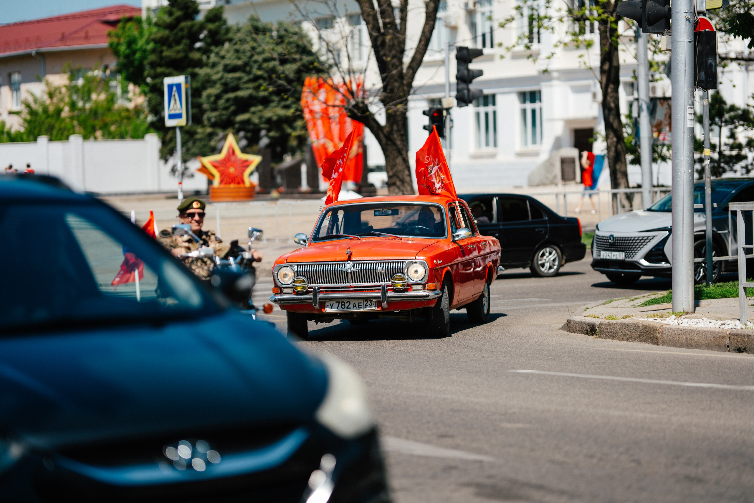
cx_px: 377
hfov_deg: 19.1
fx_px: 2244
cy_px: 252
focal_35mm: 107
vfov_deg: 12.8
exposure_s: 1/8000
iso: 100
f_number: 1.4
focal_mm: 105
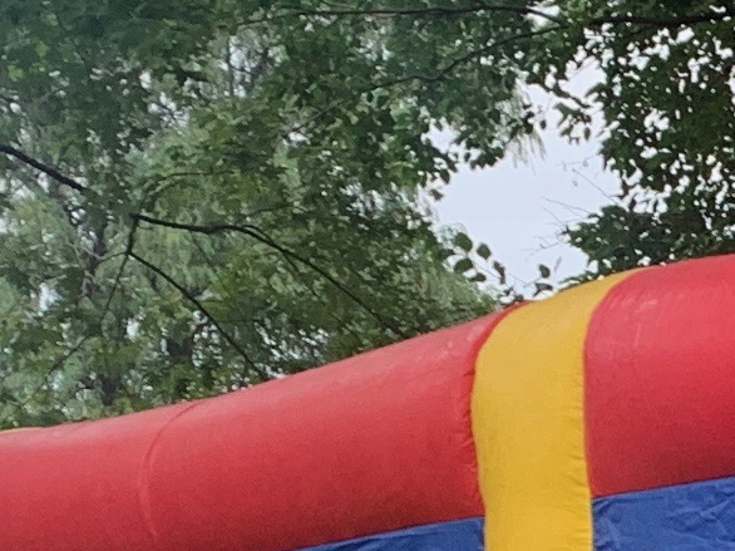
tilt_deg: +0.3
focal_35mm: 179
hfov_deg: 10.3
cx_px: 1393
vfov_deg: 8.1
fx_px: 3799
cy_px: 912
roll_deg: +3.7
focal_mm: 4.25
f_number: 1.8
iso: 32
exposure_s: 1/122
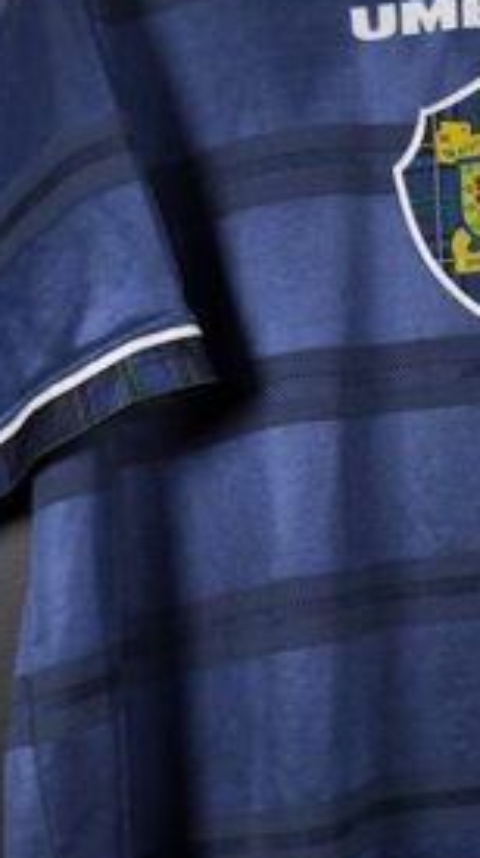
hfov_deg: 16.2
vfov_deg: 28.9
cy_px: 505
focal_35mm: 73
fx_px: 1657
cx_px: 474
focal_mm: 6.57
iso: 400
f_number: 1.6
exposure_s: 1/200
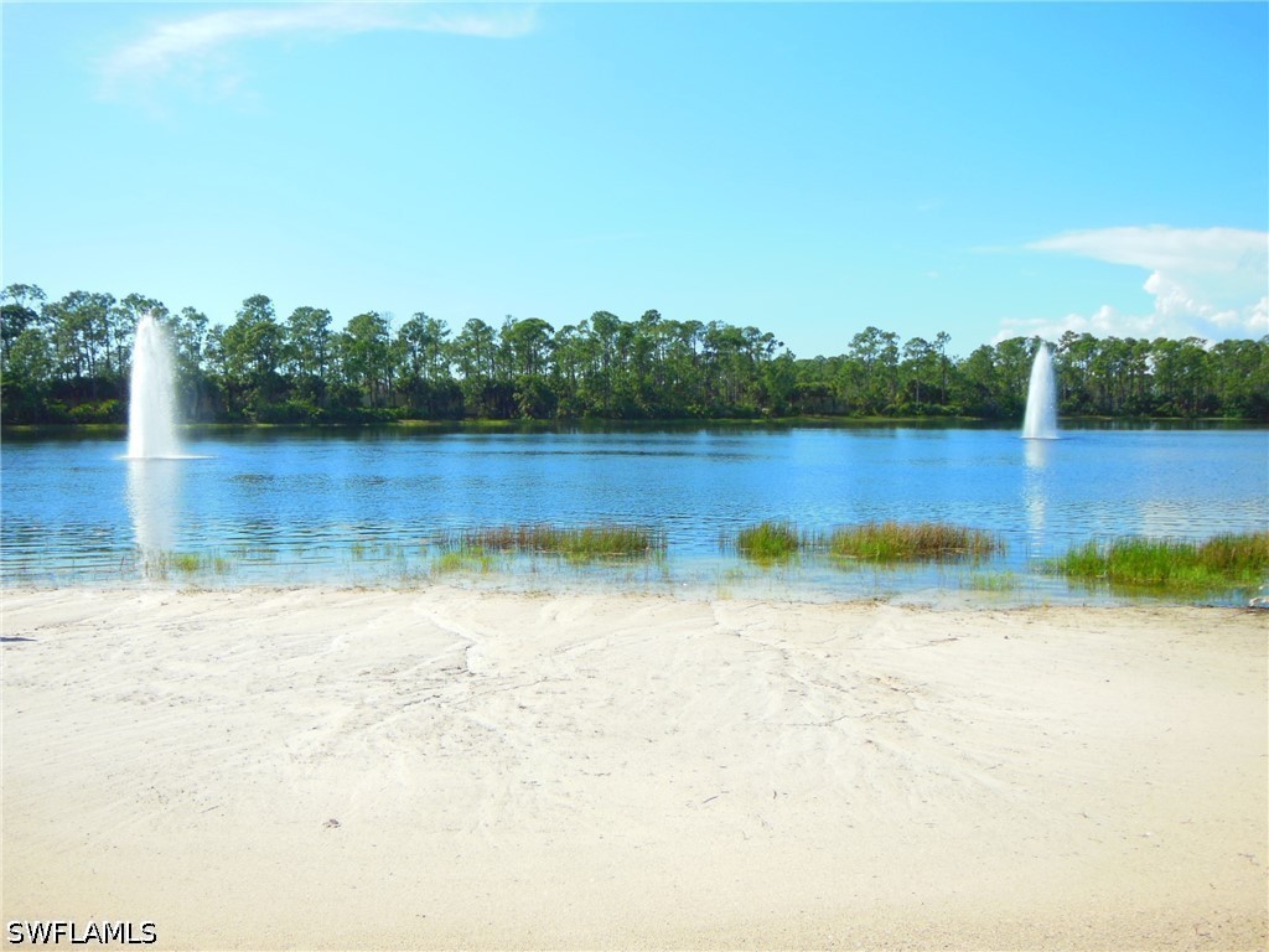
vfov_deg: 41.8
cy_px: 476
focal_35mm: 34
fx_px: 1246
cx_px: 634
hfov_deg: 54.0
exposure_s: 1/800
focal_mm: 6
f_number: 3.9
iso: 125
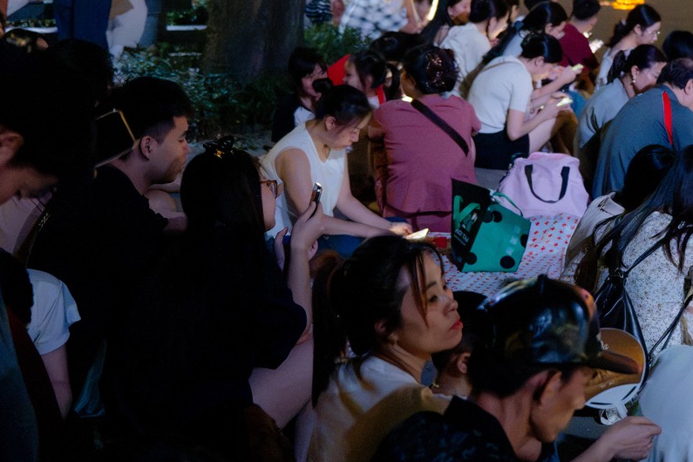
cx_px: 667
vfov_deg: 16.1
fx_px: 1622
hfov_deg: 23.3
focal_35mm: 84
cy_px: 110
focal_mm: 33.5
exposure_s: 1/160
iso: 12800
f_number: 2.8
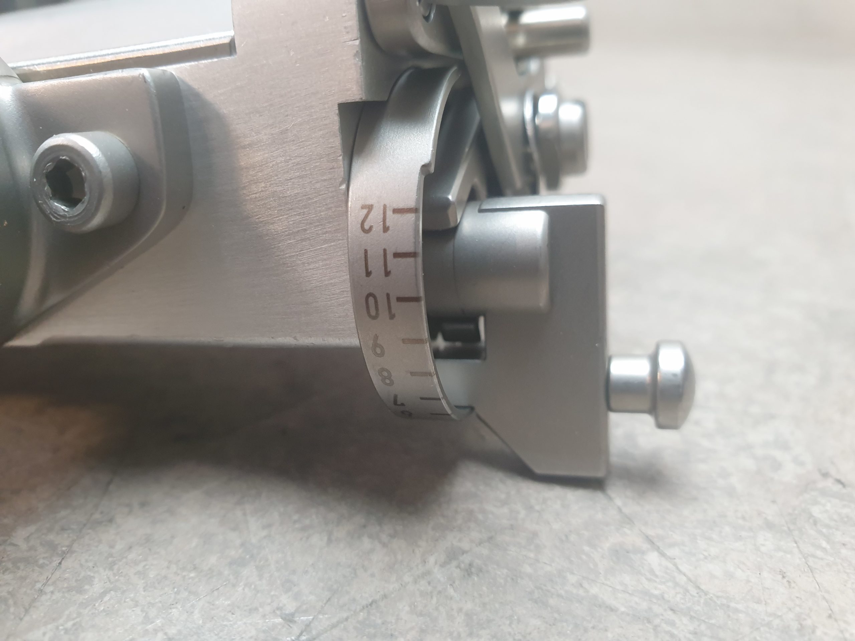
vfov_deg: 53.1
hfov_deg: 67.3
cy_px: 320
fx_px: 642
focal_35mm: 26
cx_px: 428
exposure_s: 1/50
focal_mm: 4.3
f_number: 2.4
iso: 200
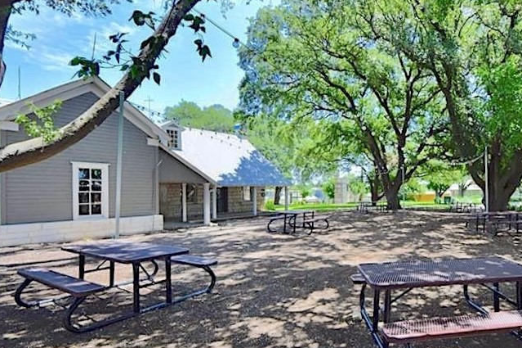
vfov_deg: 67.2
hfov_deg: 85.3
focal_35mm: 18
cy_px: 188
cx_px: 367
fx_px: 261
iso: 360
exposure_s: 1/250
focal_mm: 8
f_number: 8
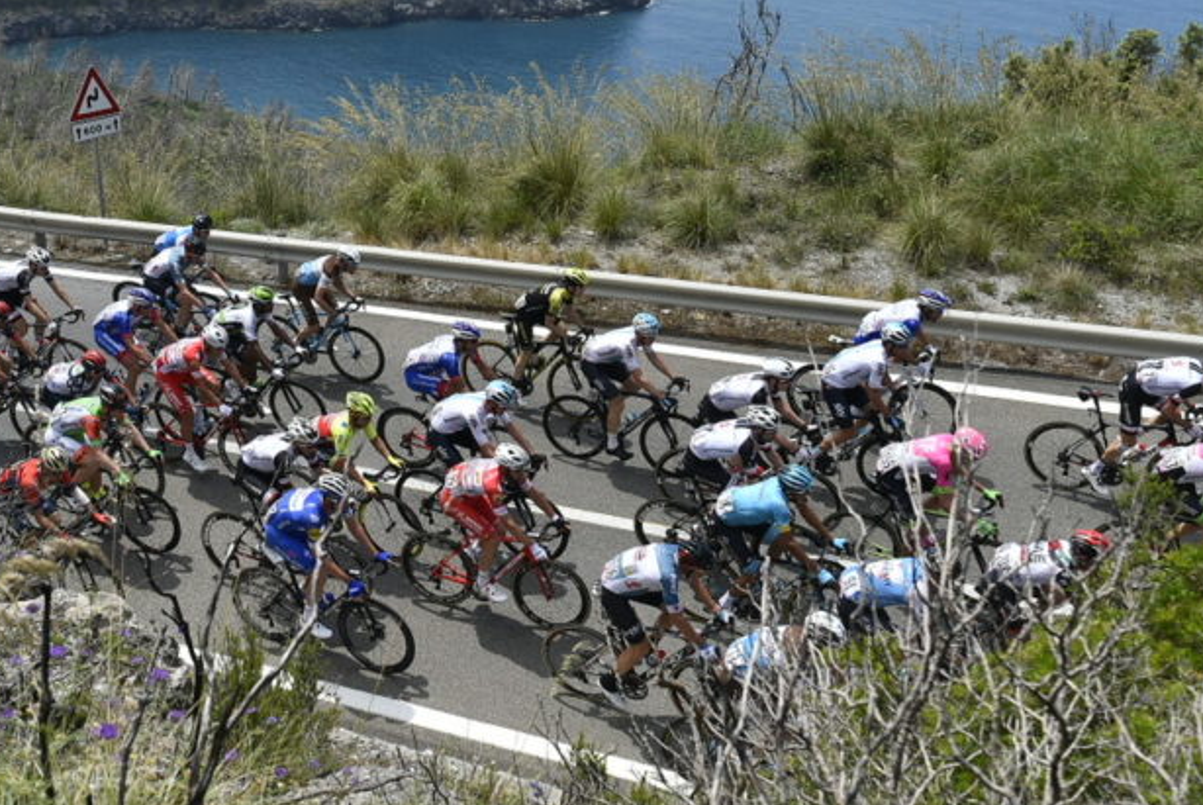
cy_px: 228
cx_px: 476
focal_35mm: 40
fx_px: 1338
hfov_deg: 48.1
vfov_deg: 33.0
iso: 400
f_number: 4
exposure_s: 1/8000
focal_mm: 24
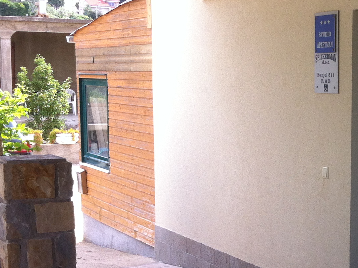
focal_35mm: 84
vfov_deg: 17.5
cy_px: 174
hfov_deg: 22.0
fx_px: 868
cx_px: 396
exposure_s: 1/351
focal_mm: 3.85
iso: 80
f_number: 2.8
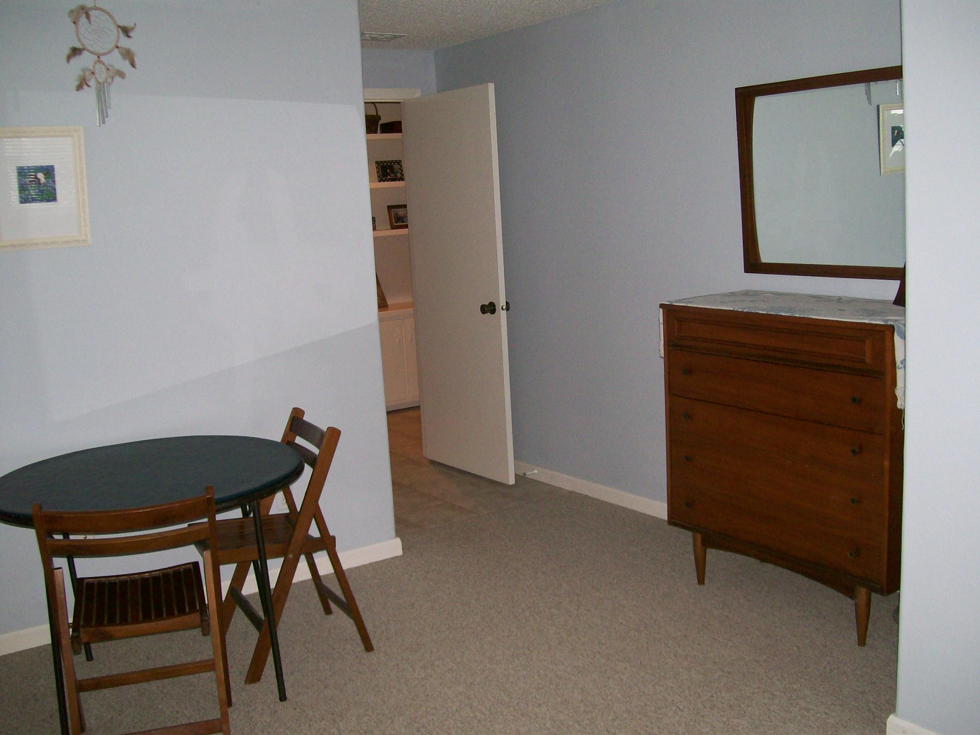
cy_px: 368
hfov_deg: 51.4
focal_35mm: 36
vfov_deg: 39.7
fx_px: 1019
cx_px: 490
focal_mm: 6
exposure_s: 1/64
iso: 140
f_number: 2.7
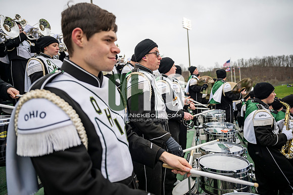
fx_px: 195
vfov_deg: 53.2
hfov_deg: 73.7
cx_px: 146
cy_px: 98
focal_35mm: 24
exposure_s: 1/500
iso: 160
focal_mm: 24
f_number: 2.8
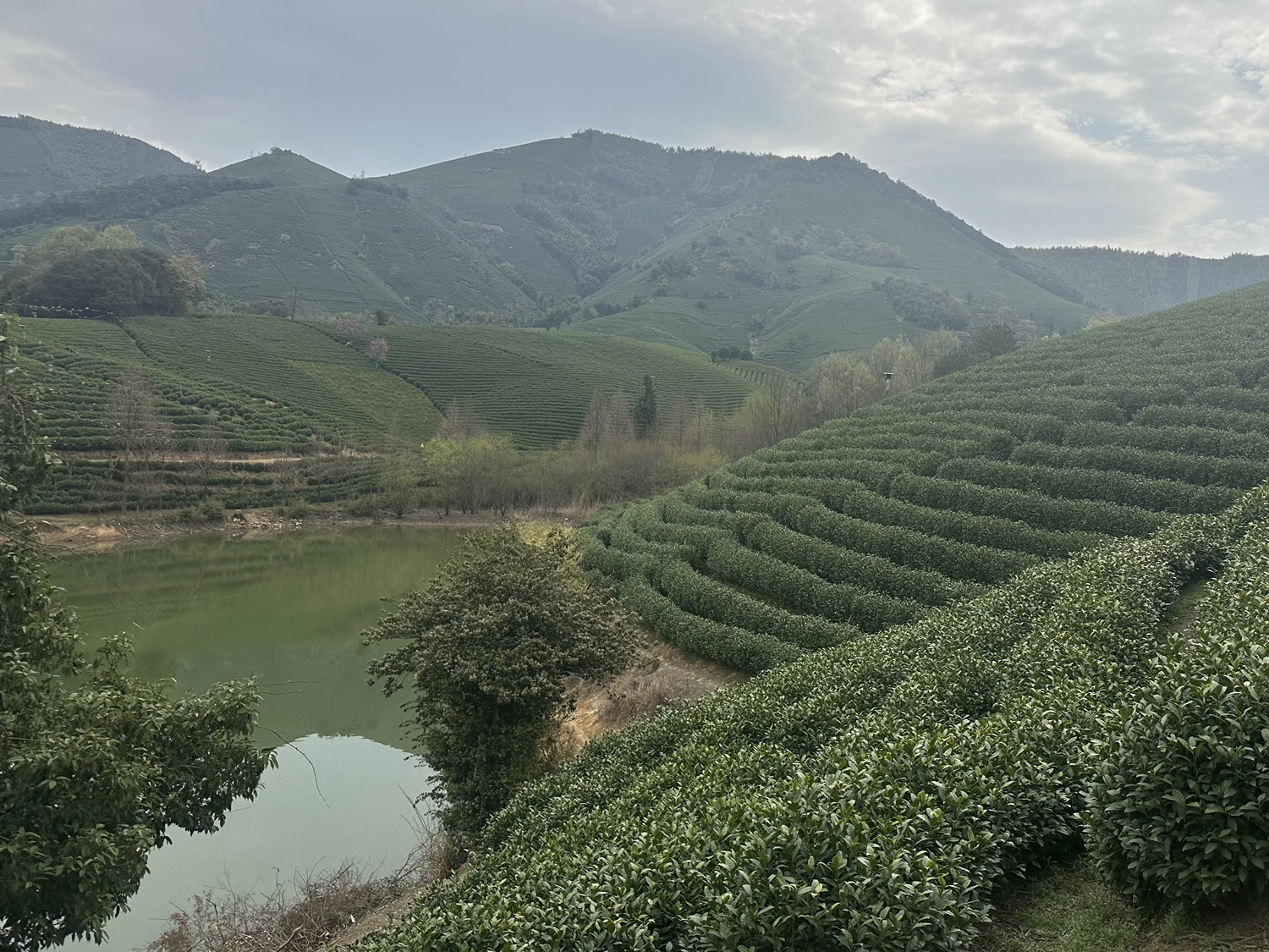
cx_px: 805
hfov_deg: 56.0
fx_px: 1173
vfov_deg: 44.0
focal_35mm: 32
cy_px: 385
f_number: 1.78
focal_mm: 6.86
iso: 80
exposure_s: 1/6211
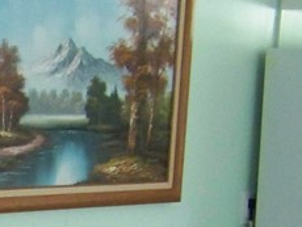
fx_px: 1397
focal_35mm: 160
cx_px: -306
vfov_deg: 9.0
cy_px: 353
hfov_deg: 11.2
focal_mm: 5.85
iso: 320
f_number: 2.8
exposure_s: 1/30
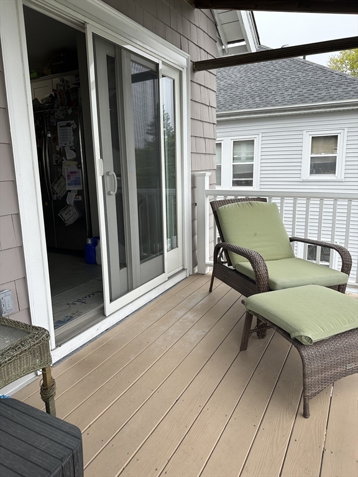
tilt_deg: -11.3
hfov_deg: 56.8
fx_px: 331
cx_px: 179
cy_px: 238
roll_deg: +0.6
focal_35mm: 24
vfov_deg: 71.6
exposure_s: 1/469
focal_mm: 6.86
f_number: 1.78
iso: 80
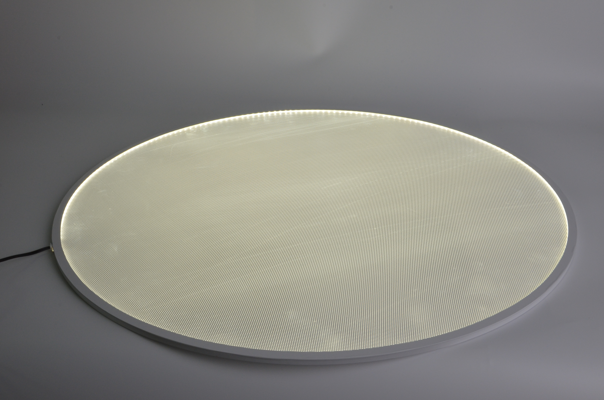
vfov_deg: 34.1
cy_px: 200
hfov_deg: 49.6
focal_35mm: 39
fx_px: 653
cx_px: 302
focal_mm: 26
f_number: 16
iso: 500
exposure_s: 1/80
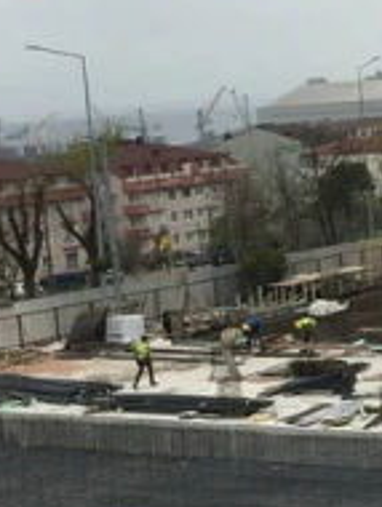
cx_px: 470
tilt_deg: -5.5
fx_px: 1718
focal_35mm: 117
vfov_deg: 16.8
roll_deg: +3.9
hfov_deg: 12.4
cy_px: 264
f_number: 2.2
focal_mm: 4.15
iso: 25
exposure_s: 1/351
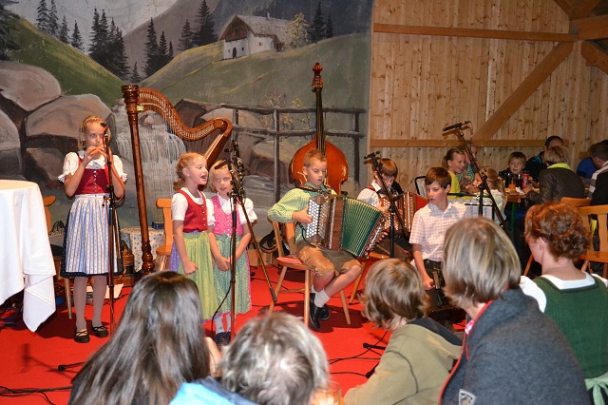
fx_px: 760
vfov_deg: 29.8
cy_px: 202
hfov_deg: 43.6
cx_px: 304
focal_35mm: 45
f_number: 4.2
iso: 3200
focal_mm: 30
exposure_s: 1/60
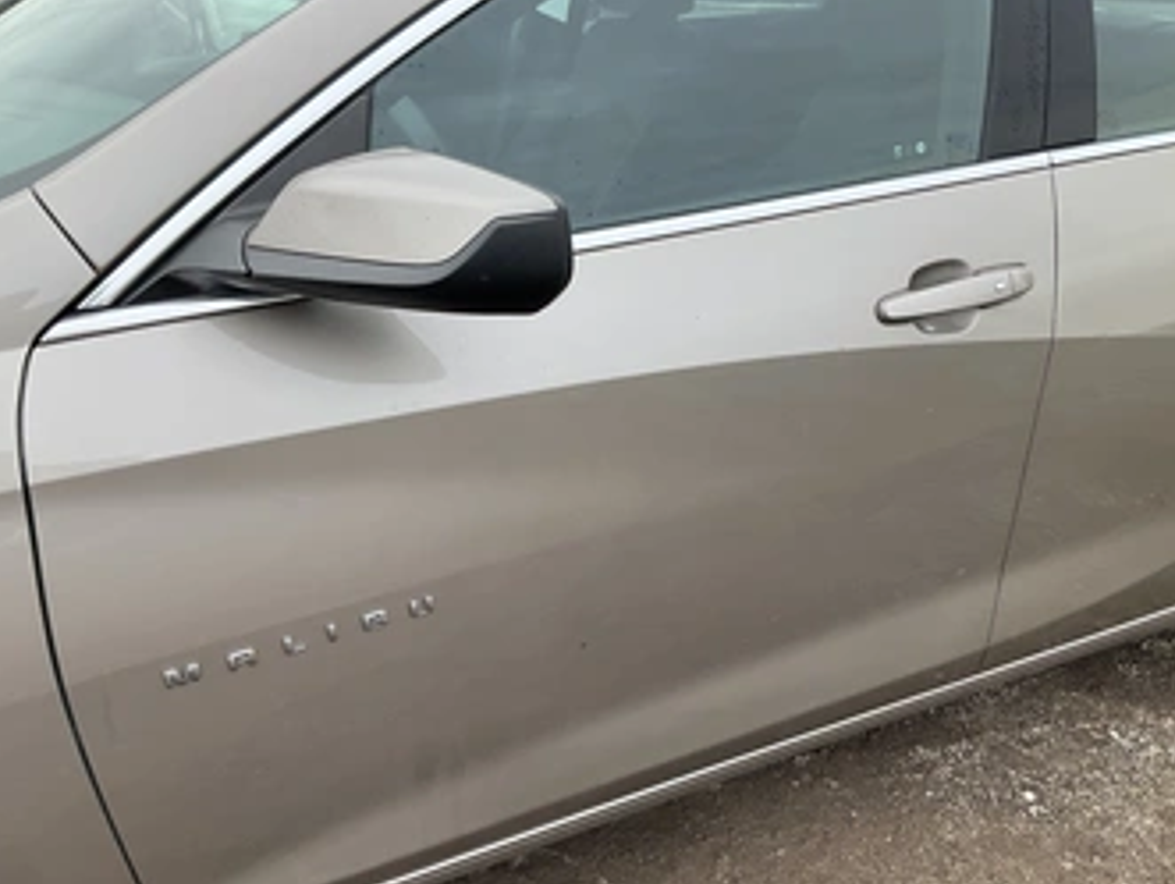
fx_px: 1189
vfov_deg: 40.7
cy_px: 486
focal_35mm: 35
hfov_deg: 52.6
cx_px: 611
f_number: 1.8
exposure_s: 1/529
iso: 25
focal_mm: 3
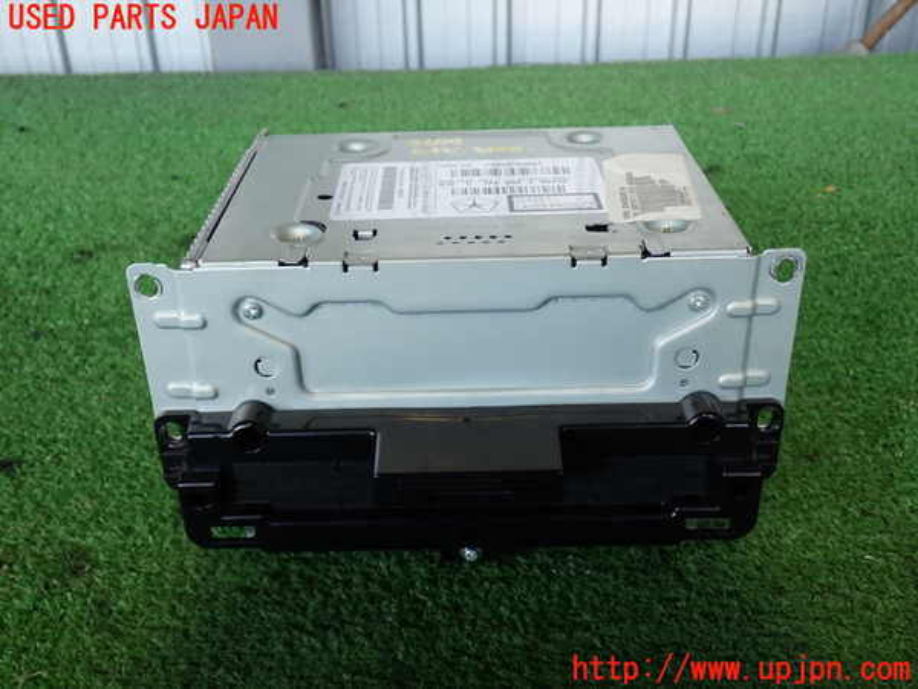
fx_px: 1008
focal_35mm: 38
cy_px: 344
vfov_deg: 37.7
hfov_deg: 49.0
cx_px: 459
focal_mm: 6.83
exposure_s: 1/60
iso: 200
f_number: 2.7
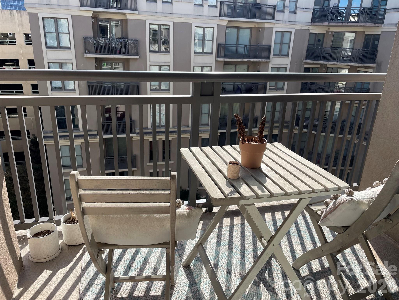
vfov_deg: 53.1
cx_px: 200
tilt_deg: -20.6
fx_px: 300
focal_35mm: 26
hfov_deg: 67.3
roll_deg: -2.9
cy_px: 150
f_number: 1.6
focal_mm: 4.2
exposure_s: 1/1984
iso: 32
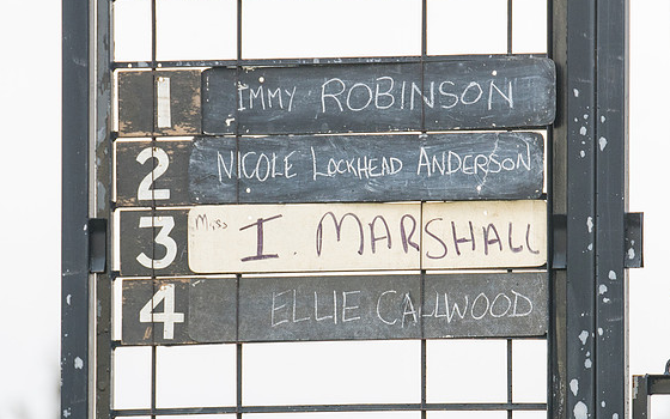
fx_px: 11759
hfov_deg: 3.3
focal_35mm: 644
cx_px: 362
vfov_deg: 2.0
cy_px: 236
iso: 800
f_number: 4
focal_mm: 300
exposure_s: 1/1000
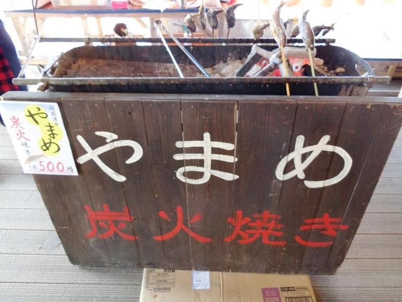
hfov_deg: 69.4
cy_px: 151
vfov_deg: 54.9
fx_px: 290
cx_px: 201
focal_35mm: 25
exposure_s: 1/25
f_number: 3.5
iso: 400
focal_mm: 4.5
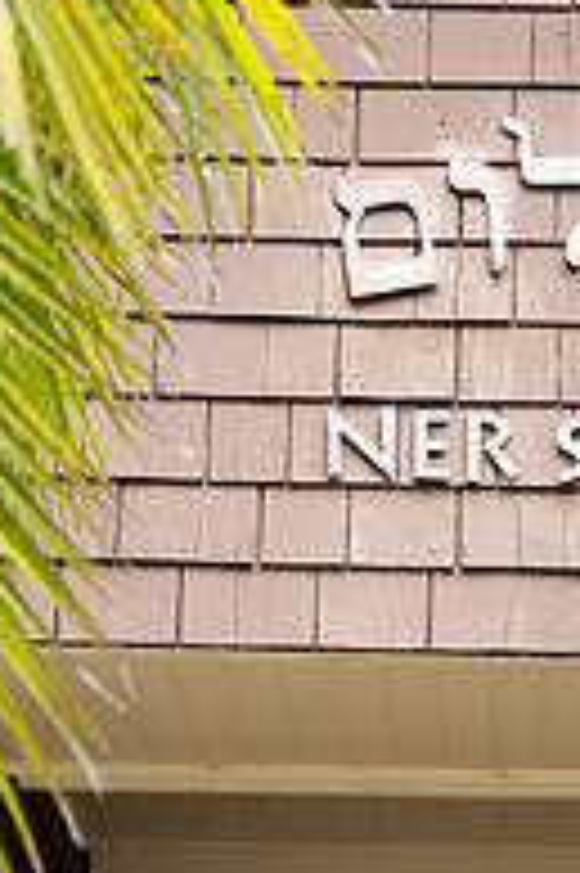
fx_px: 4769
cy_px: 981
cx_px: 643
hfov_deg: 6.9
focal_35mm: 197
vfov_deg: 10.3
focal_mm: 85
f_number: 8
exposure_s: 1/250
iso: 1250
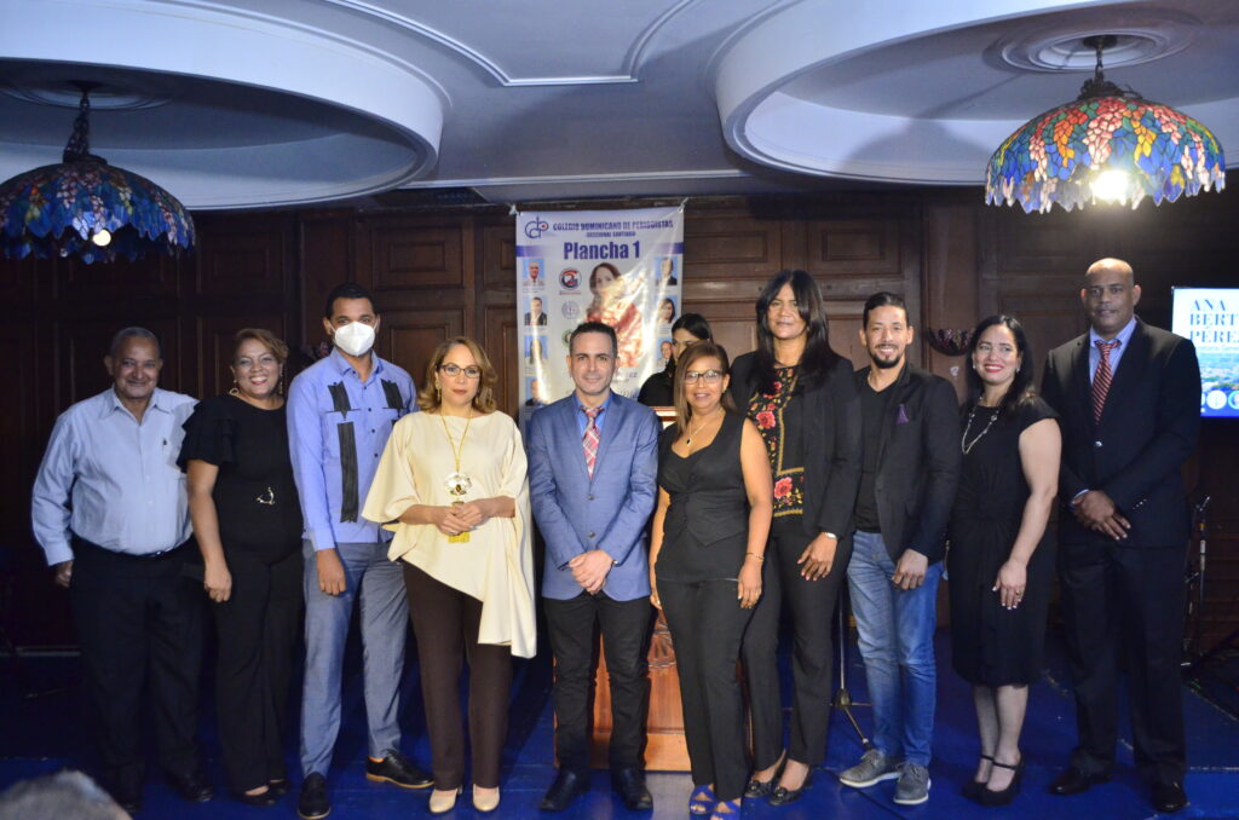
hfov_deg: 57.3
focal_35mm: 33
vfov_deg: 39.8
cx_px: 620
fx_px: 1133
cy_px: 410
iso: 2500
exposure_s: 1/60
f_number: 3.8
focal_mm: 22
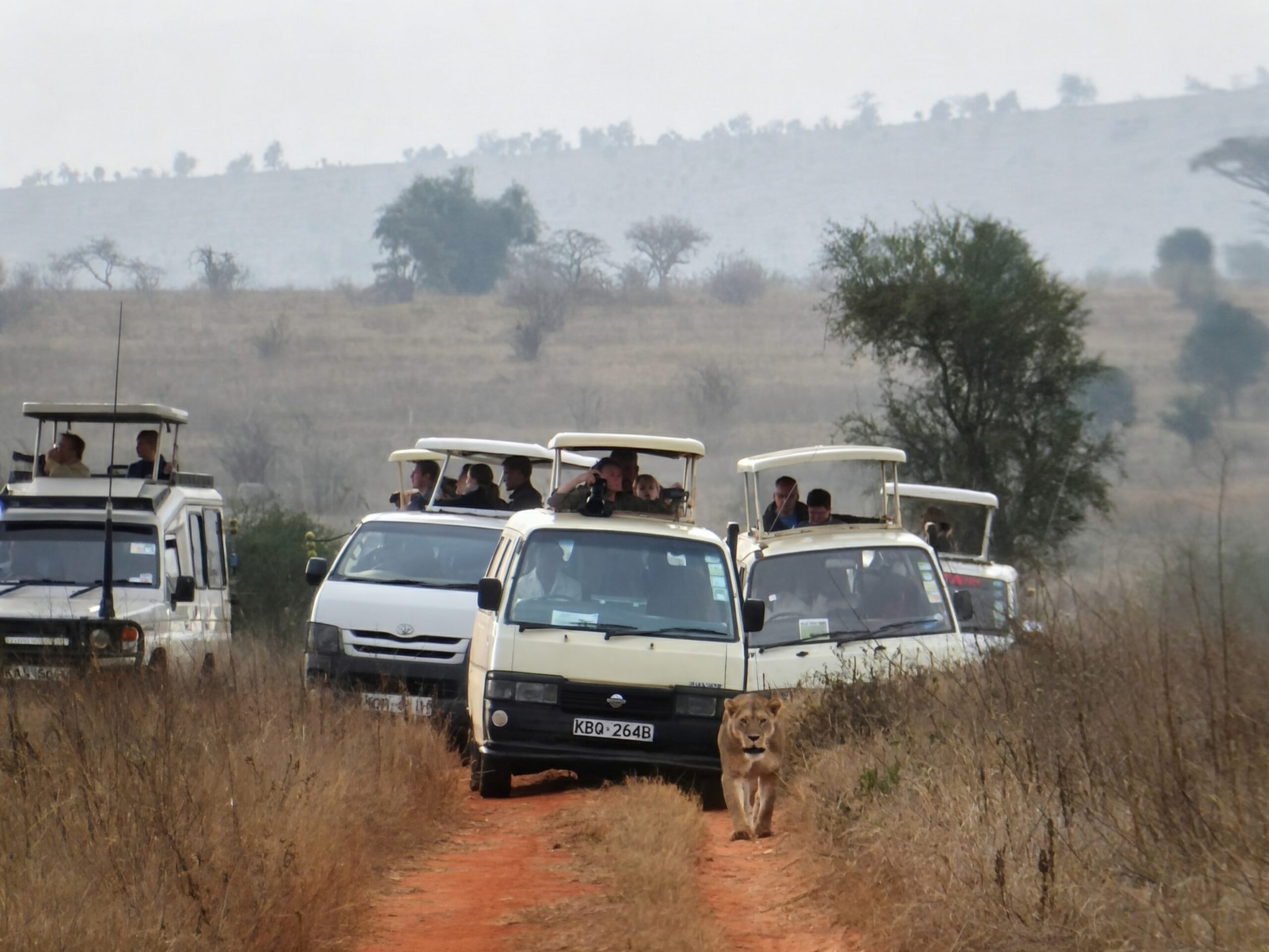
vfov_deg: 1.9
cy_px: 476
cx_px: 634
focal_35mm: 800
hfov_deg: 2.5
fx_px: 29327
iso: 160
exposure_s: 1/125
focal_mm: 129
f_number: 6.4
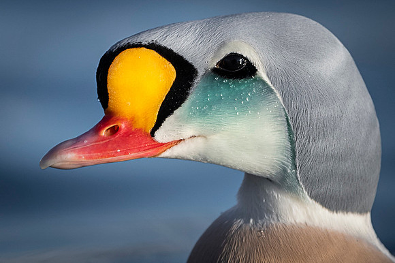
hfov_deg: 1.8
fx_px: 12349
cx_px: 96
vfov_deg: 1.2
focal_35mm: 1126
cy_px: 27
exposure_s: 1/6400
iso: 400
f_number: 4
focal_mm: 500
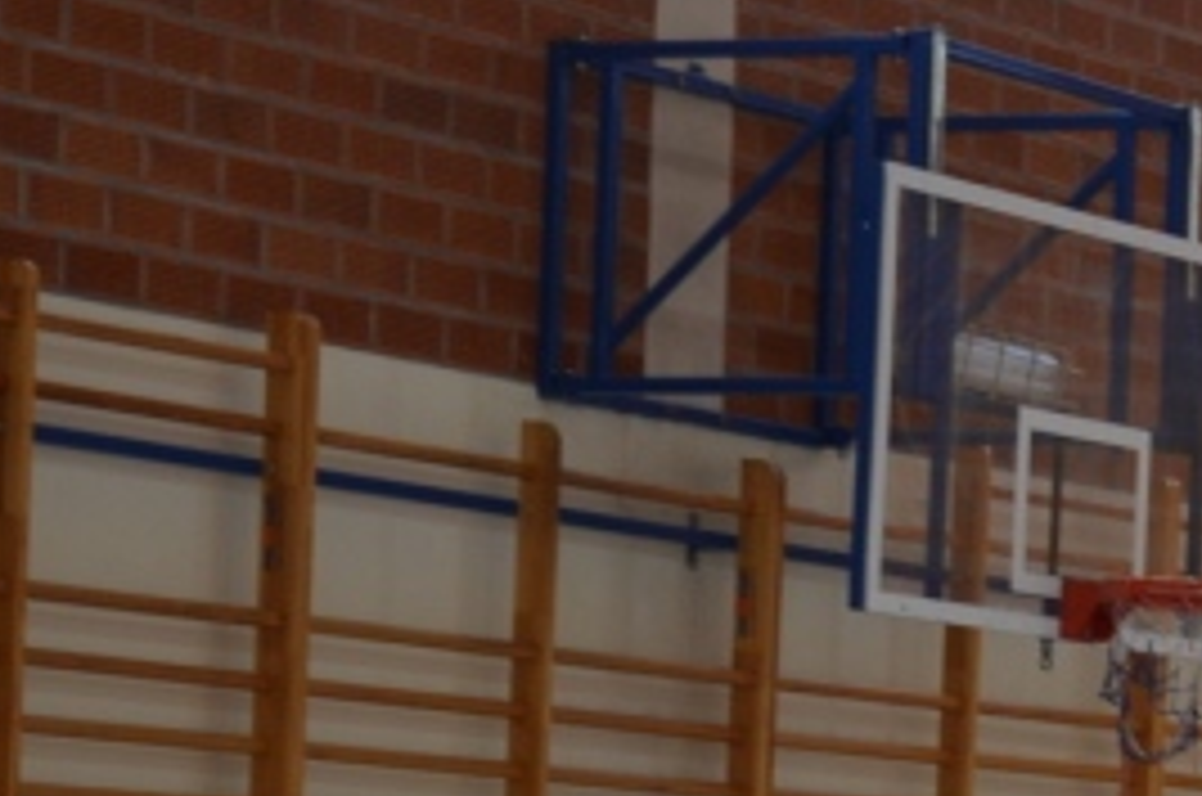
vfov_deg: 7.3
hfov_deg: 10.5
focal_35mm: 184
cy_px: 1223
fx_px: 6132
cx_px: 2161
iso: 400
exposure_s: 1/80
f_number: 4.5
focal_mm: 32
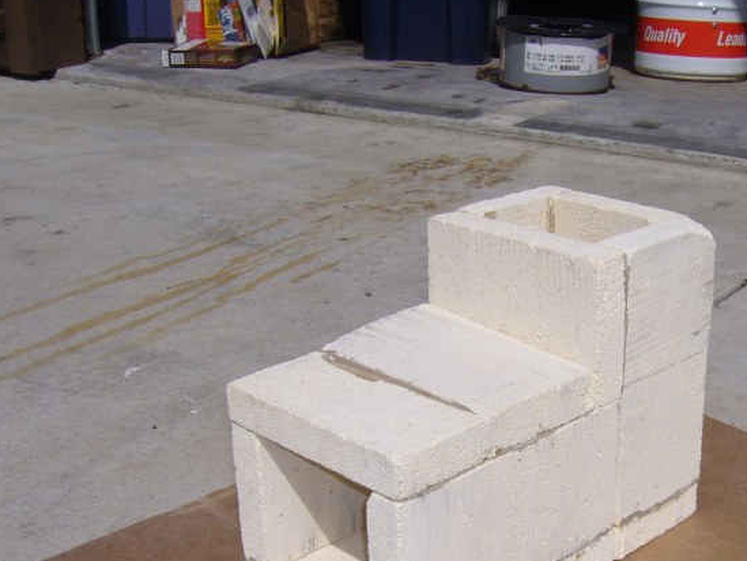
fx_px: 1101
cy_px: 391
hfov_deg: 37.0
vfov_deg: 28.3
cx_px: 517
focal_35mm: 51
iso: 80
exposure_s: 1/1300
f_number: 5.6
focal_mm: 5.8
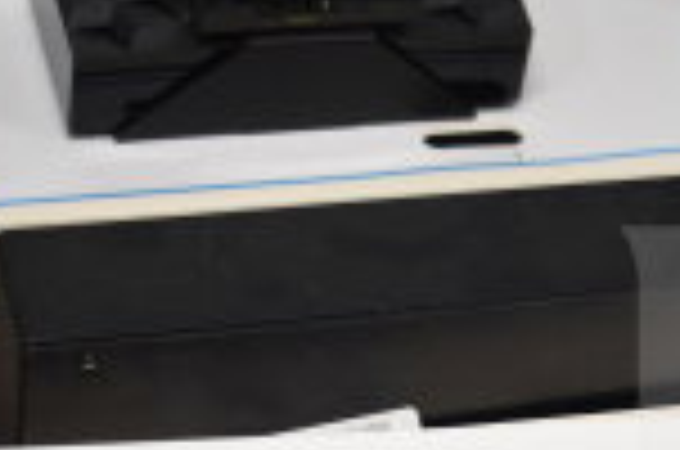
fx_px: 3092
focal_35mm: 164
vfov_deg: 8.2
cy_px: 583
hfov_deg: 12.0
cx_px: 1022
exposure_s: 1/40
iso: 1000
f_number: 4
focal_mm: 27
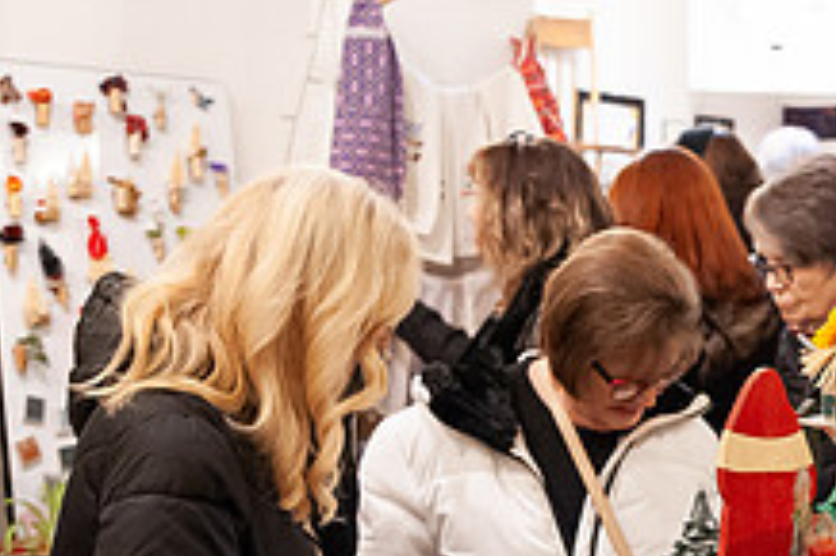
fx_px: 2158
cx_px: 805
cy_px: 272
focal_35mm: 93
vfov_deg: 14.7
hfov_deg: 21.3
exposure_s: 1/125
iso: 2500
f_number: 3.2
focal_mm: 35
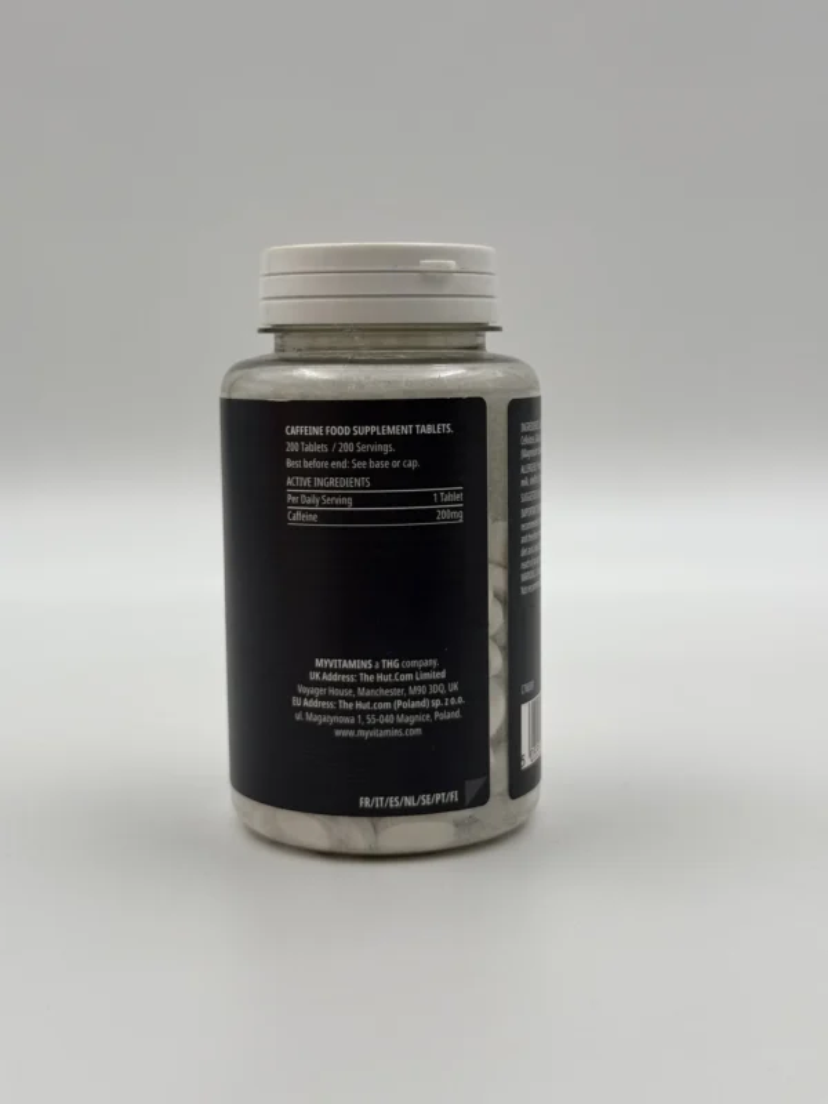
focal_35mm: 48
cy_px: 552
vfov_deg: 39.7
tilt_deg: -7.0
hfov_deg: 30.3
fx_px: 1531
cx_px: 414
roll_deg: +0.4
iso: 100
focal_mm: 6.76
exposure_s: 1/641
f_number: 1.78
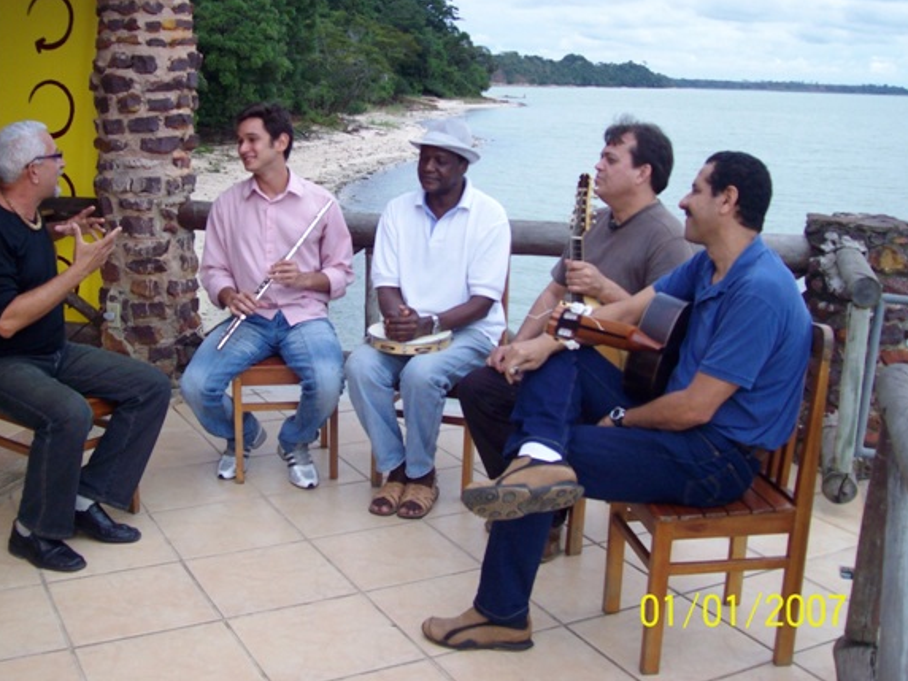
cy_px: 290
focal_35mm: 42
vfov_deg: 34.3
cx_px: 393
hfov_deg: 44.7
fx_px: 1102
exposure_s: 1/448
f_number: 2.7
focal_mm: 6
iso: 80
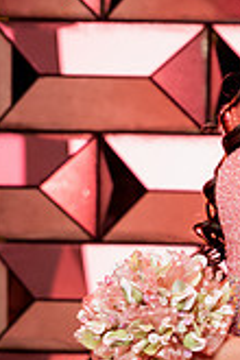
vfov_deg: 10.7
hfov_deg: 7.1
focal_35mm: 191
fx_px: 1910
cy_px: 308
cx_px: 266
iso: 500
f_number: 3.5
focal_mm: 70
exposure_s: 1/200
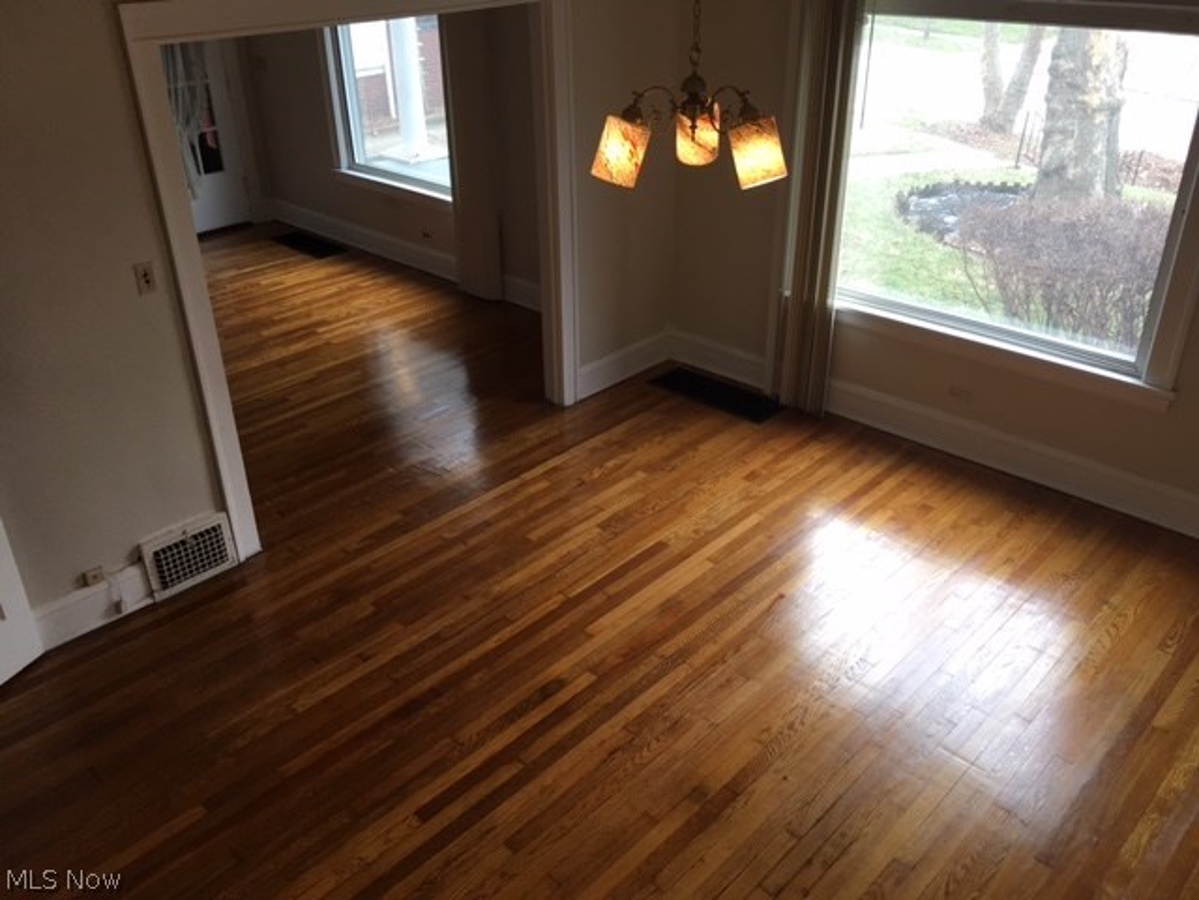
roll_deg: +1.4
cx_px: 600
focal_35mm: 29
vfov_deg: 48.2
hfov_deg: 61.7
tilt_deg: -27.1
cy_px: 450
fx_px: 1004
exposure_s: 1/120
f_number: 2.2
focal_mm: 4.15
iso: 40
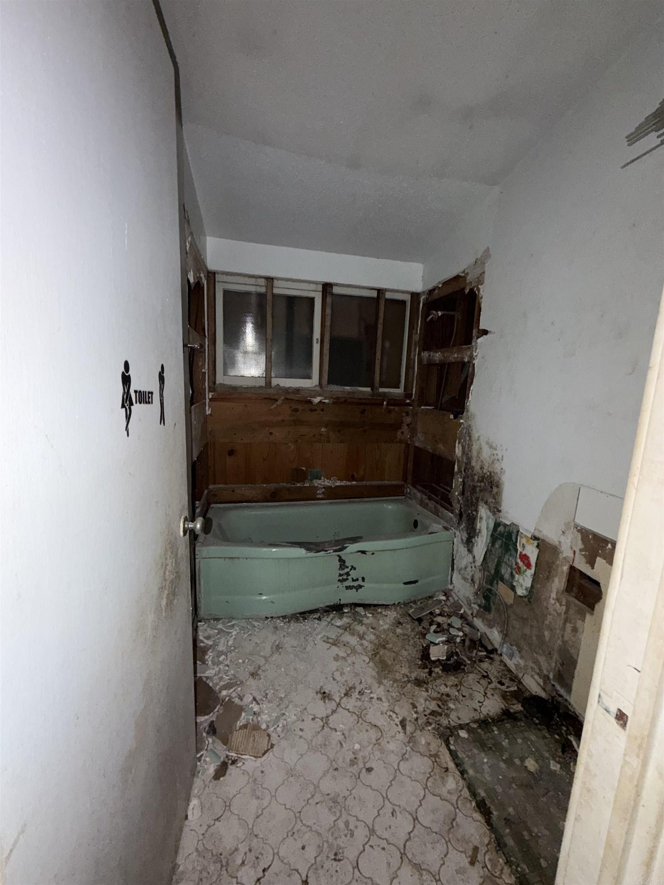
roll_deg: -3.4
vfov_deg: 102.1
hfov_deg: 85.7
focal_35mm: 14
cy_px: 442
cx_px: 332
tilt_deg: -8.9
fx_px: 358
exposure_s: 1/34
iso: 200
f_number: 2.2
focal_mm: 2.22
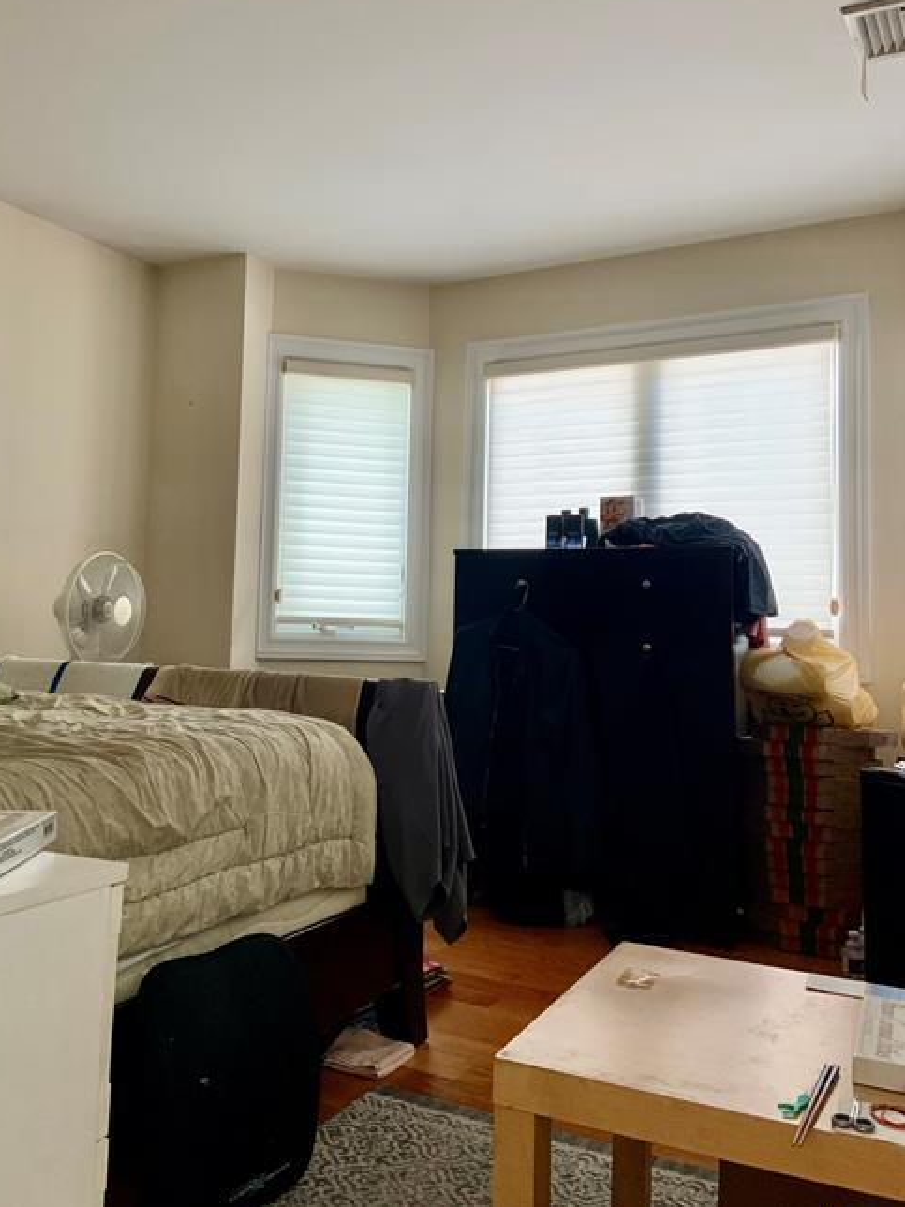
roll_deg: -1.4
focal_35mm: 31
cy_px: 544
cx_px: 399
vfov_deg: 58.2
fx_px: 1081
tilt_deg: +5.4
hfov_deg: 45.4
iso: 400
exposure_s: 1/33
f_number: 1.8
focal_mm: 4.25
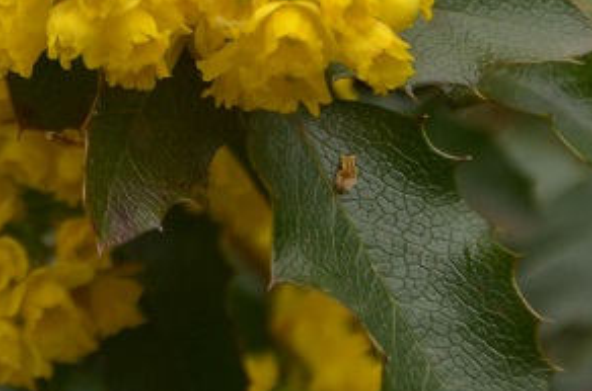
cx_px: -182
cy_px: -269
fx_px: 5002
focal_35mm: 305
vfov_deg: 4.4
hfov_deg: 6.7
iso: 100
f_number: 5.6
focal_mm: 58
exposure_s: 1/125
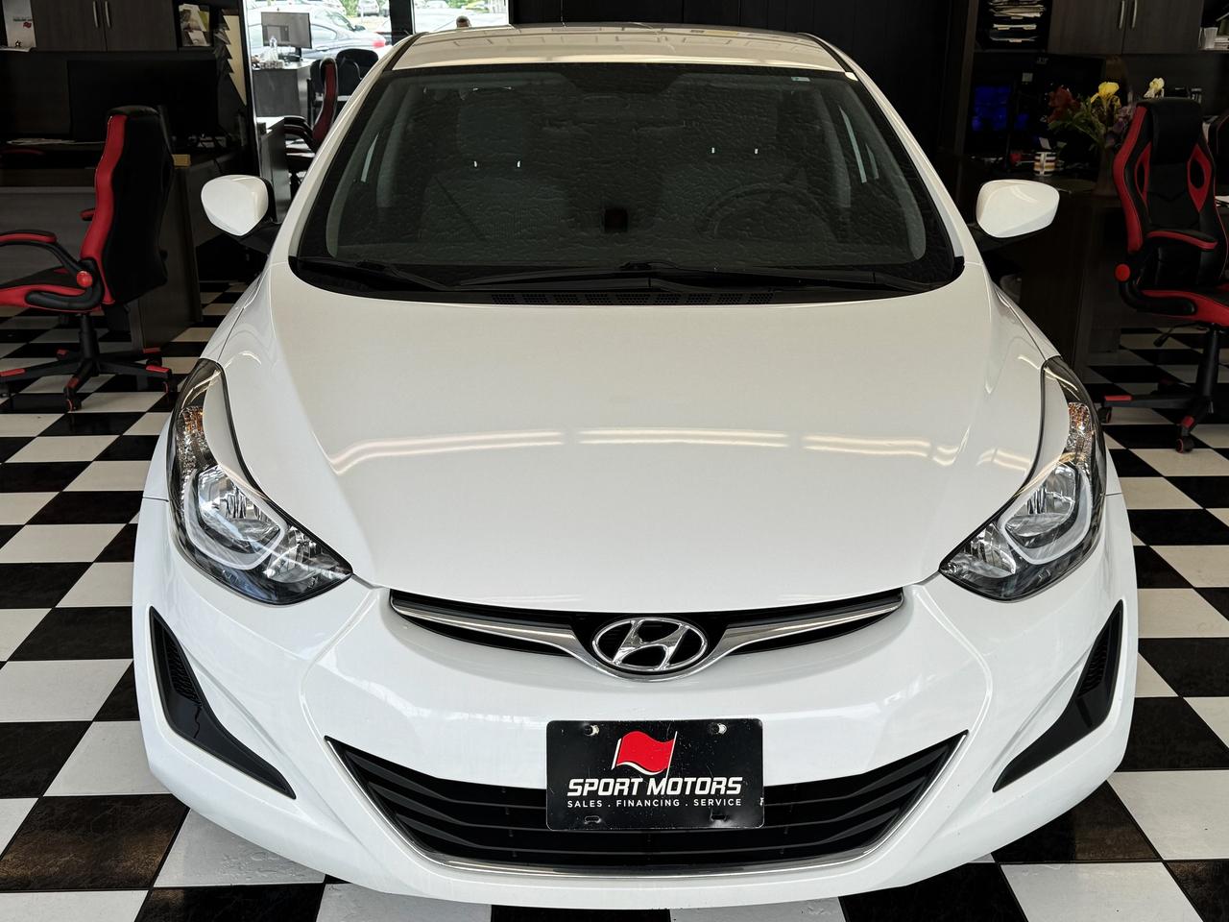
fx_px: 1314
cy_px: 461
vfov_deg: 38.7
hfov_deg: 50.1
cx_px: 614
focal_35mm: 37
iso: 80
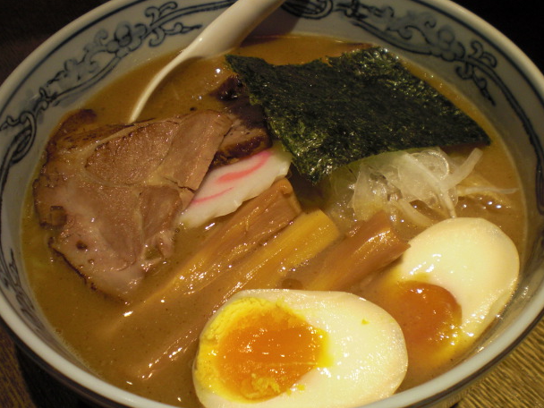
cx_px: 261
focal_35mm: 40
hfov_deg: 46.8
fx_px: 629
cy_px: 208
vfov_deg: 36.0
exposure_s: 1/15
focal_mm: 6.3
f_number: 3.1
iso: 200
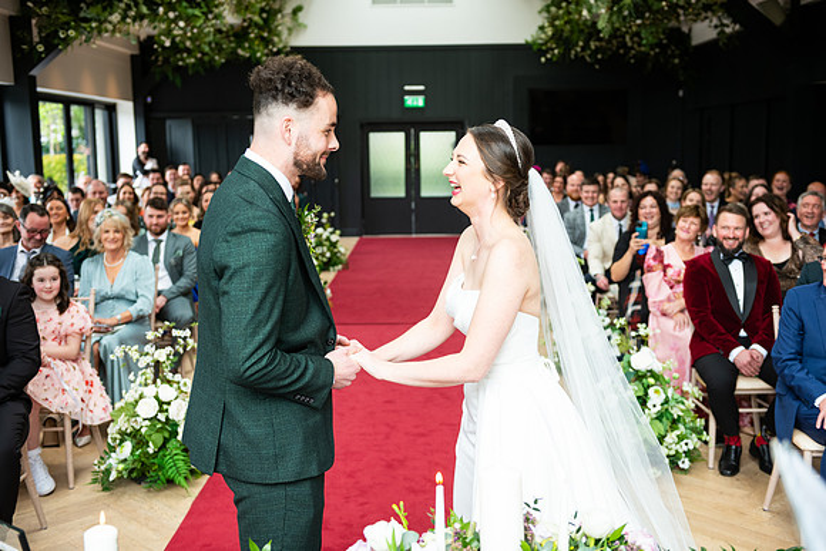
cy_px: 276
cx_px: 413
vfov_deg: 33.4
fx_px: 918
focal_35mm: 40
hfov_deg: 48.4
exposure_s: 1/200
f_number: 3.5
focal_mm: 40
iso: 400
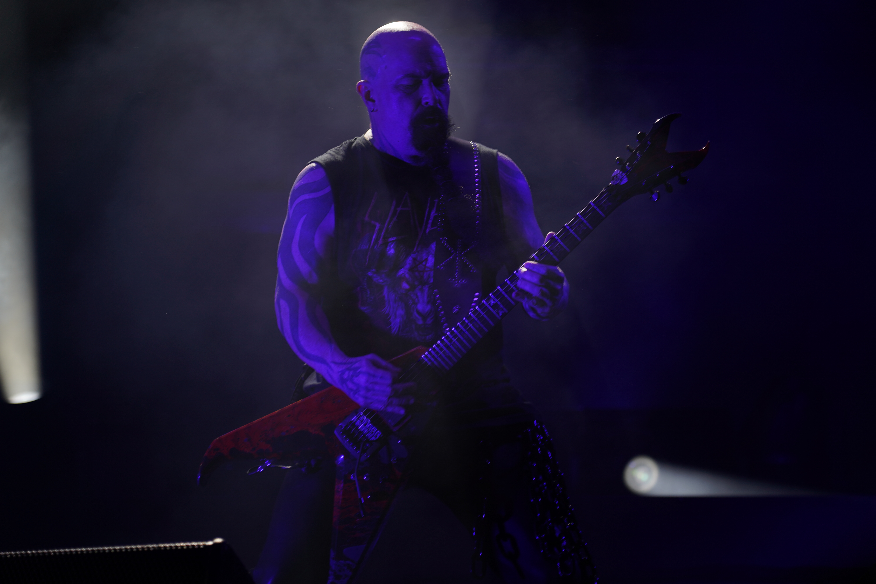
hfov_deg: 19.5
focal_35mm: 105
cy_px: 292
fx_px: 2555
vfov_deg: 13.0
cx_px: 438
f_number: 4
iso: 100
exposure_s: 1/125
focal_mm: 105
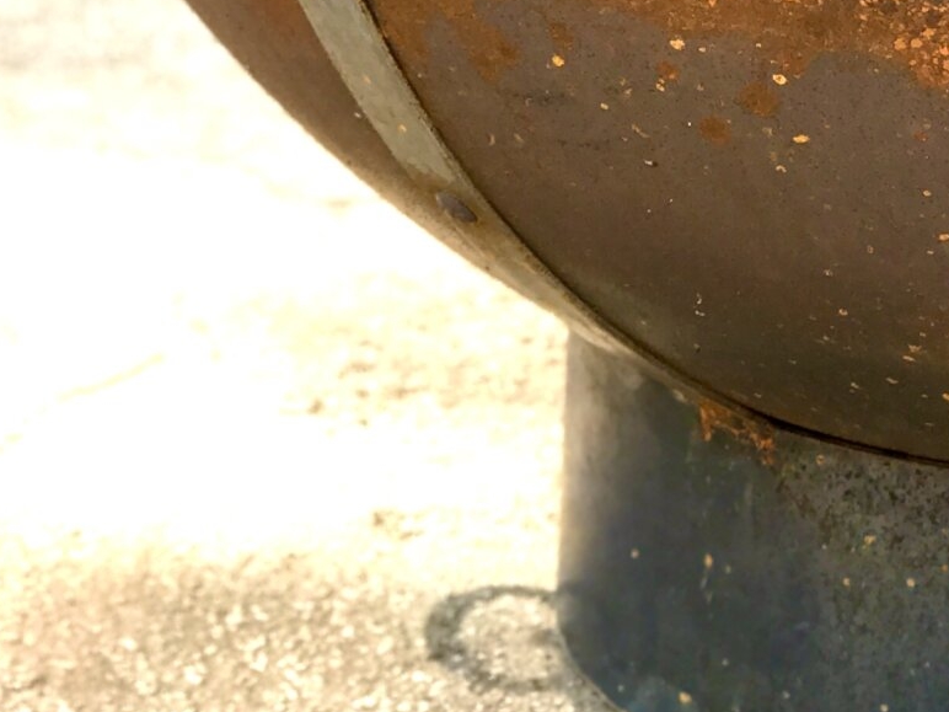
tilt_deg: -15.0
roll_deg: -3.7
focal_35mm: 189
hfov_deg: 10.3
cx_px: 1164
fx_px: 5181
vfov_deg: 7.8
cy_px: -146
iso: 32
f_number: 2.8
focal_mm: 6.6
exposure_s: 1/60
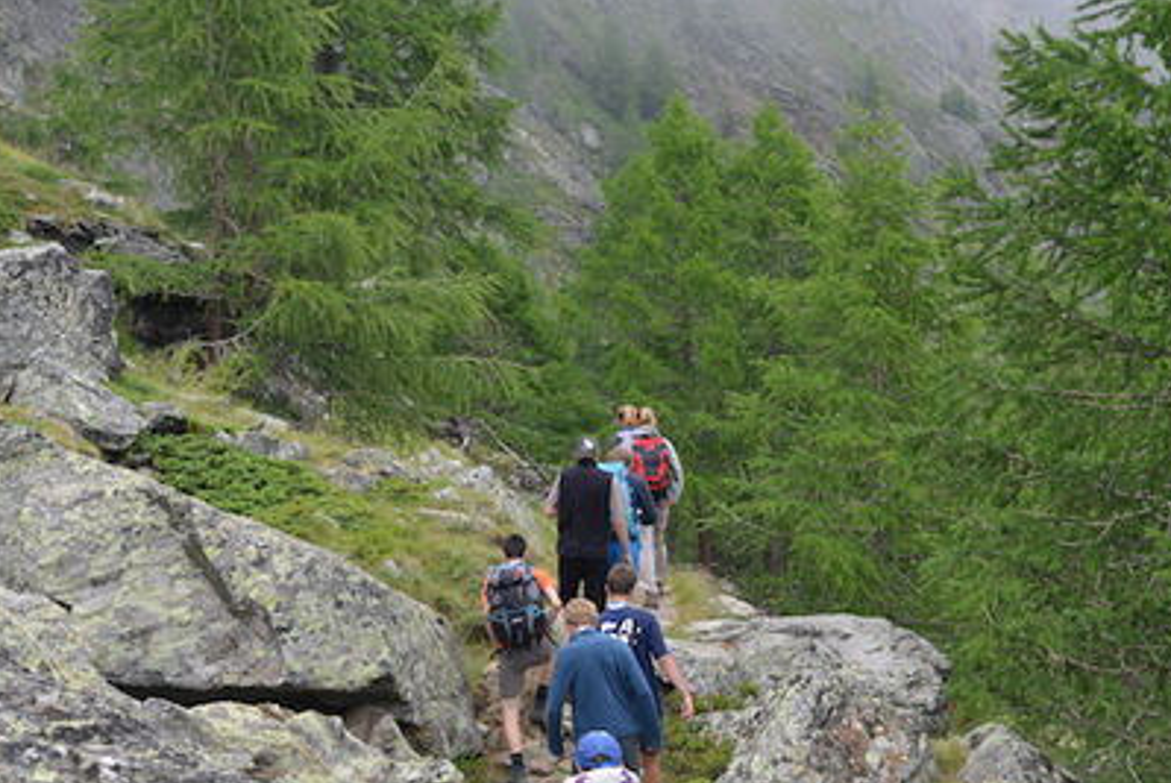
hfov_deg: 17.5
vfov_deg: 11.7
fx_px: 3810
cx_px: 662
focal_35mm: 117
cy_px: 484
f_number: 9
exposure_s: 1/320
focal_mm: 78
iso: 500
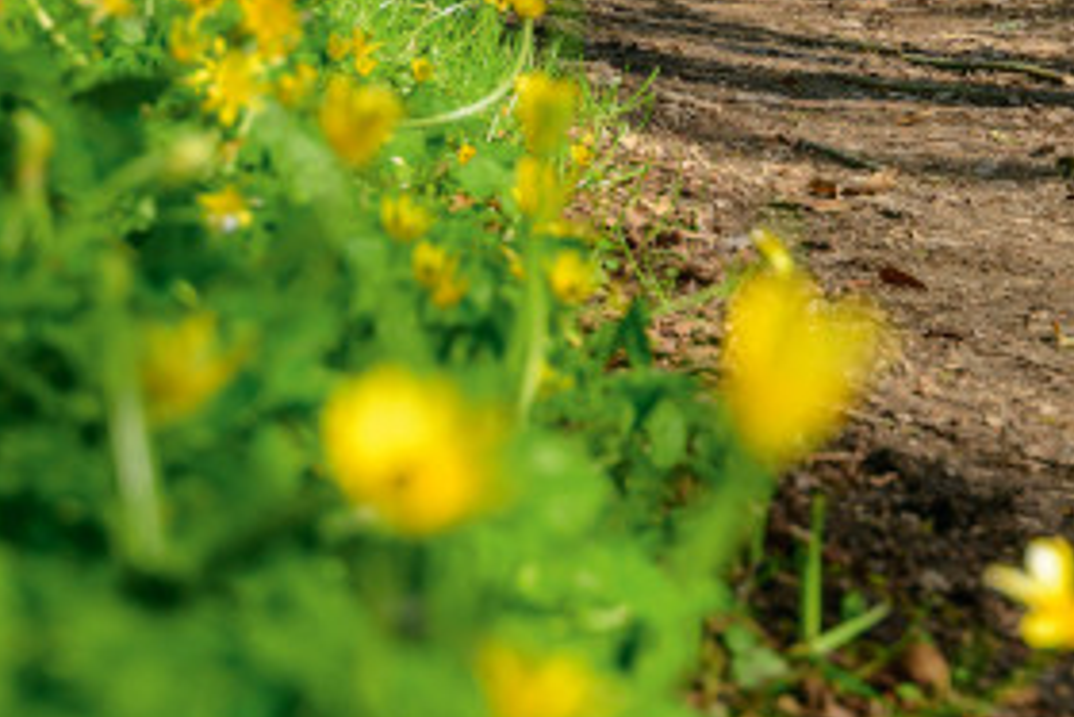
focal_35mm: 150
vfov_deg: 9.1
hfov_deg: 13.6
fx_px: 4477
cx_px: 748
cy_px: -119
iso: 64
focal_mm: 35
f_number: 5.6
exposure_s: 1/40
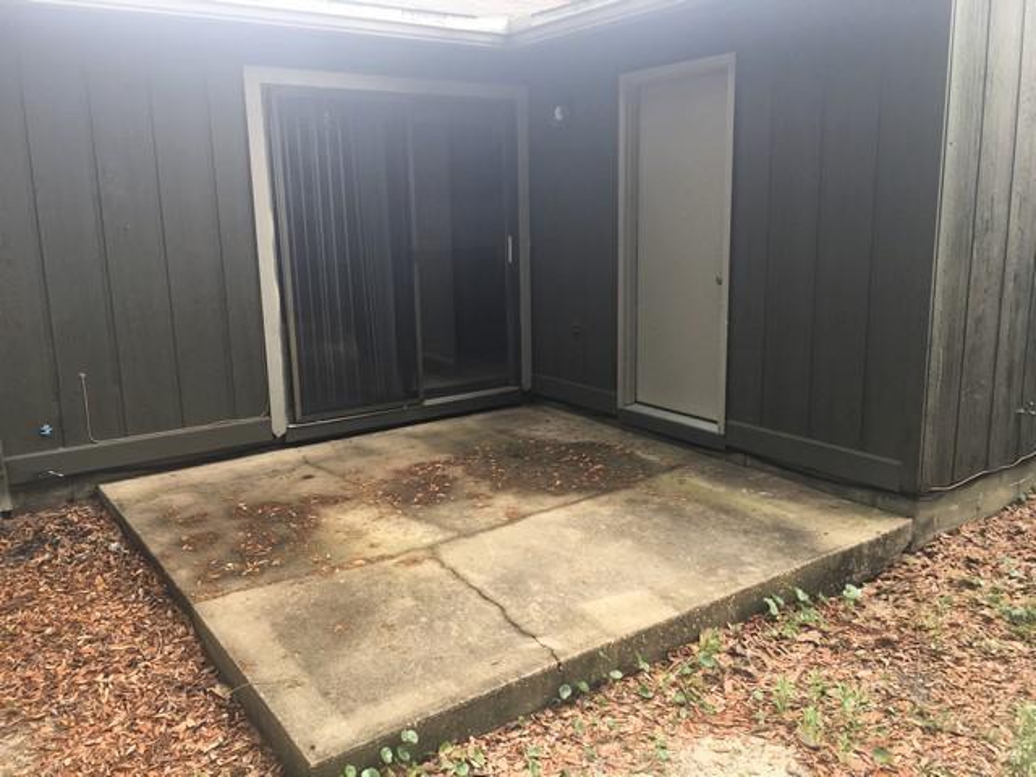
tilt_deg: -9.9
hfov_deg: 61.7
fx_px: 868
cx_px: 518
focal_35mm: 29
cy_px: 388
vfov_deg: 48.2
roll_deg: +1.2
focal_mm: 4.15
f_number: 2.2
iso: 40
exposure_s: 1/120
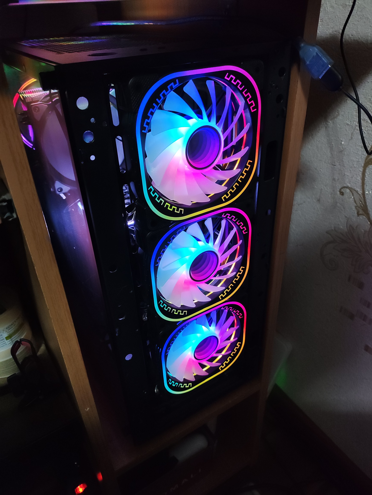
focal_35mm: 25
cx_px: 186
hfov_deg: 54.9
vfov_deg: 69.4
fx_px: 358
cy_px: 248
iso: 557
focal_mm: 4.71
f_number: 1.79
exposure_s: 1/33
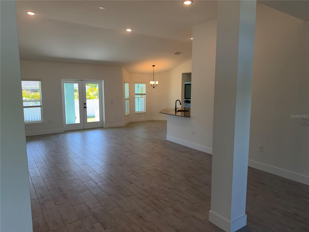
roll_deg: +0.4
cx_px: 154
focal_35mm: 24
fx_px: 214
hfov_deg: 71.6
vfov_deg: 56.8
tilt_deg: -7.1
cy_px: 116
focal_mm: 6.76
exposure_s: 1/176
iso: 80
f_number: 1.78
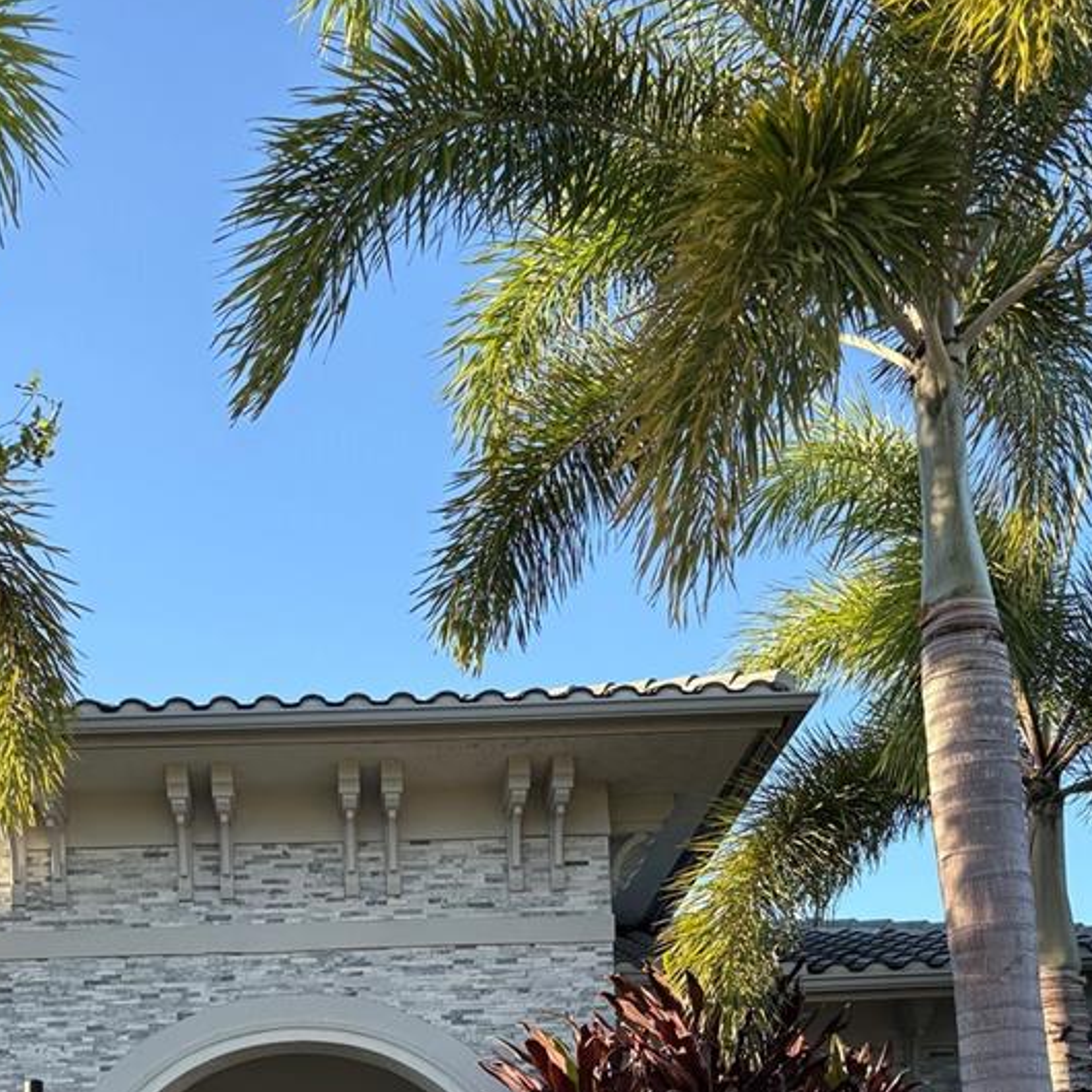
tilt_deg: +9.0
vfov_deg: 30.2
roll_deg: +2.9
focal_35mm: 52
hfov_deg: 32.6
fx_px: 1856
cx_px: 381
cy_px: 1123
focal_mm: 5.96
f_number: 1.6
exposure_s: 1/612
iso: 50
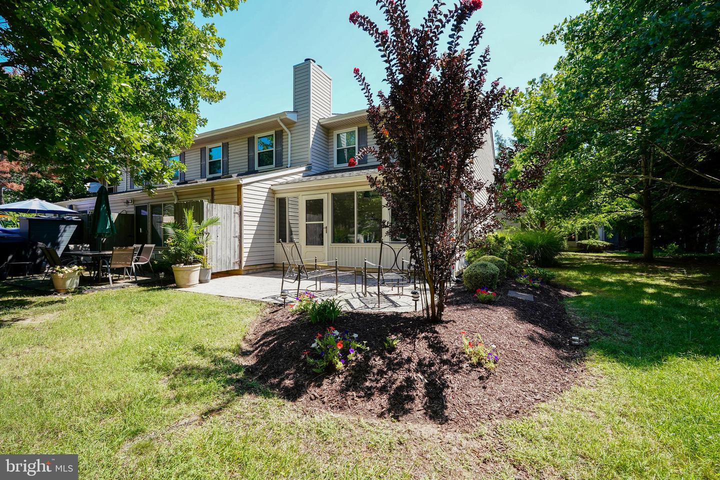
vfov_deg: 77.3
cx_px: 360
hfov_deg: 100.4
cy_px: 240
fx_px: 300
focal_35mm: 15
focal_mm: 10
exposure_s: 1/125
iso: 125
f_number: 5.6
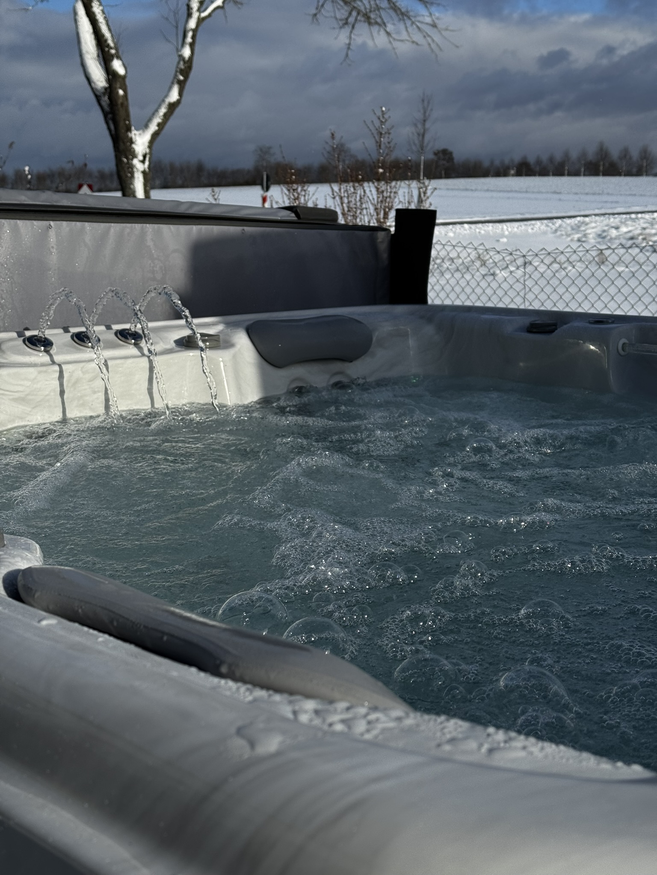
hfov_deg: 30.3
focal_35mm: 48
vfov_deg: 39.7
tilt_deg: -8.0
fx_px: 1215
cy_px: 438
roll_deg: +0.4
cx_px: 328
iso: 64
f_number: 1.78
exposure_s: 1/5848
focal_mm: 6.76
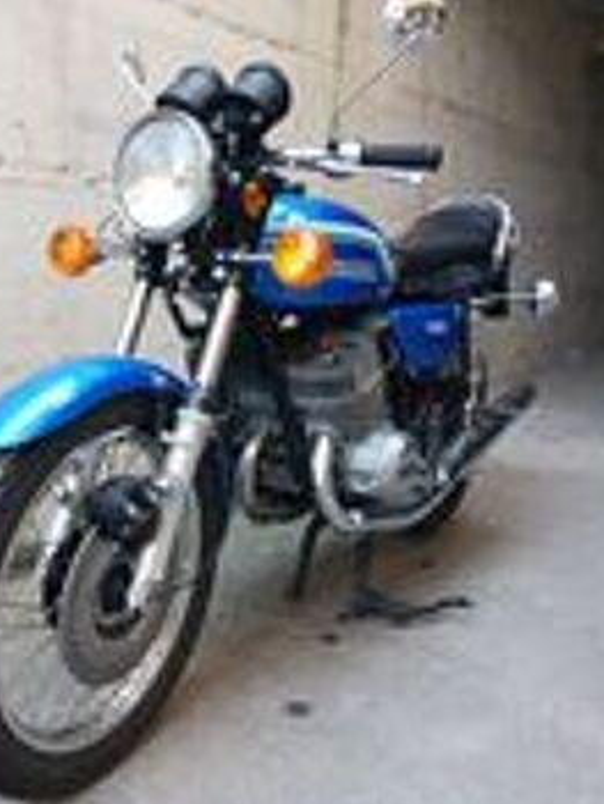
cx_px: 223
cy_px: 409
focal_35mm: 37
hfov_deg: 38.4
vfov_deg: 50.1
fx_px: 860
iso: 100
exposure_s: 1/50
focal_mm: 4
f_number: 1.8
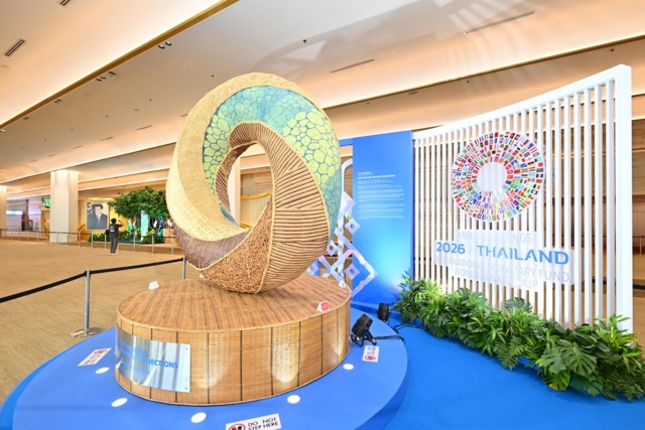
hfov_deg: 96.7
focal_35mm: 16
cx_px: 322
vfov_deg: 73.8
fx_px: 287
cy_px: 215
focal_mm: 16
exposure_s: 1/100
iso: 1250
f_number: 6.3
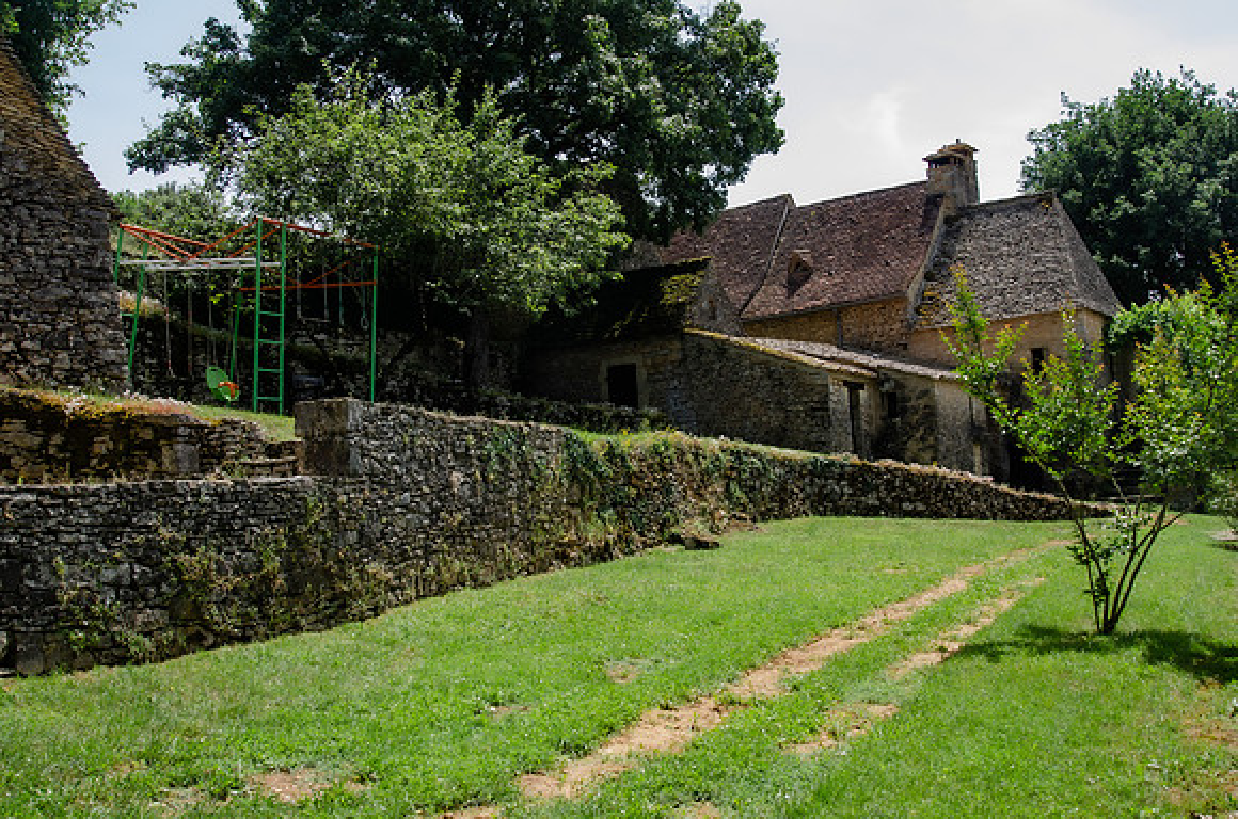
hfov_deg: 53.2
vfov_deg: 36.7
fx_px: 1235
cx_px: 619
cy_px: 410
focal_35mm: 36
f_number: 9
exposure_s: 1/320
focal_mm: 24
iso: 500
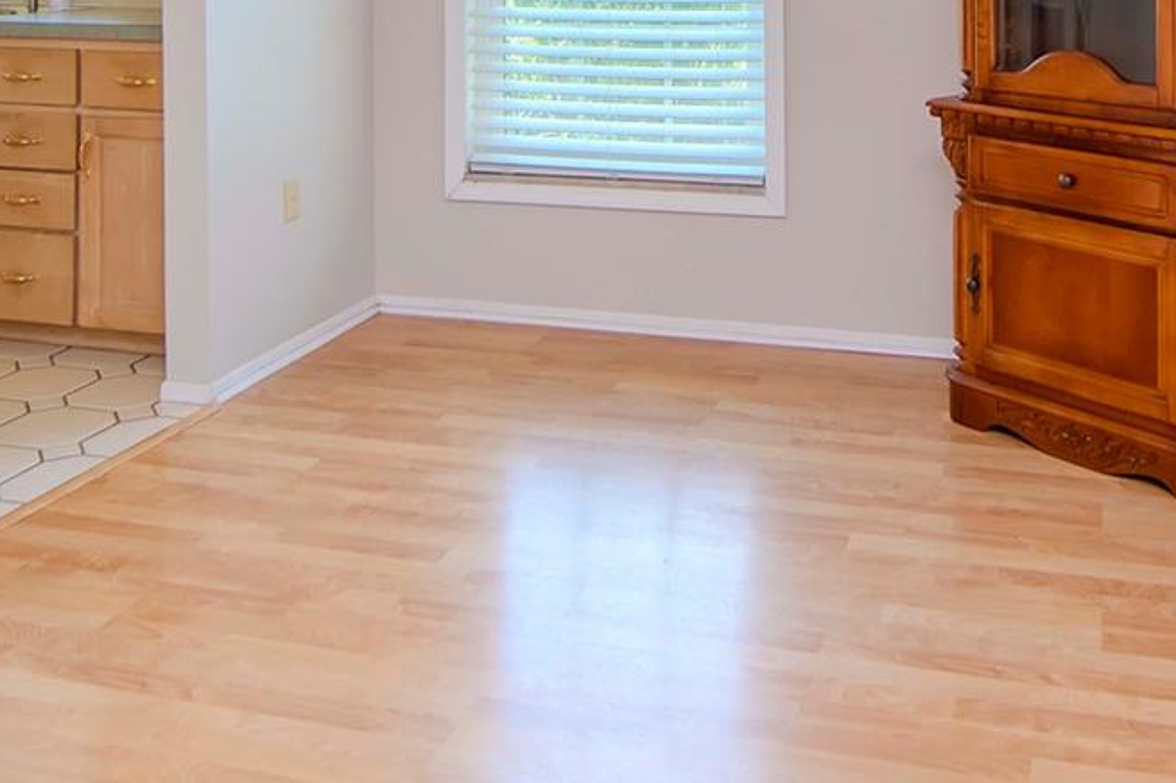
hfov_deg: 48.0
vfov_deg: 29.3
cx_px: 692
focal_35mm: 40
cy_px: -120
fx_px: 1313
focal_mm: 11
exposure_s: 1/125
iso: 500
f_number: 4
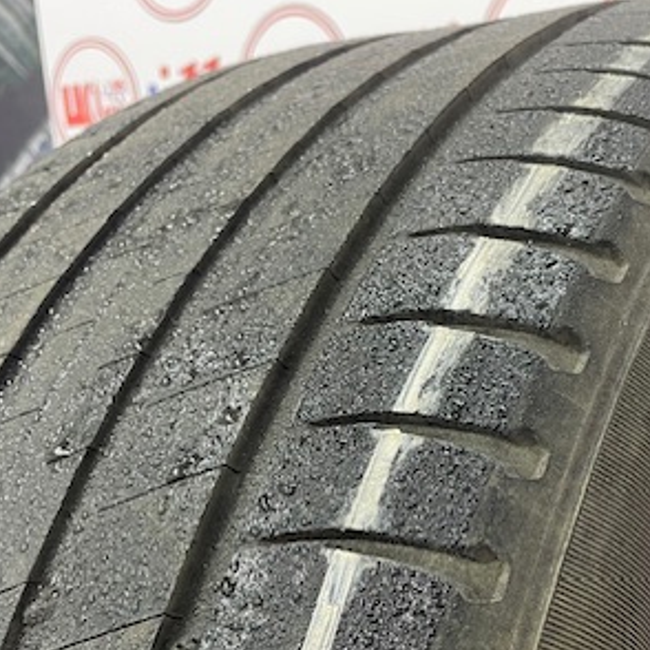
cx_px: 453
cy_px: 491
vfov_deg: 33.3
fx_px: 1062
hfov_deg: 33.6
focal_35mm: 50
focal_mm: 4.2
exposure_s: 1/50
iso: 100
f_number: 1.6
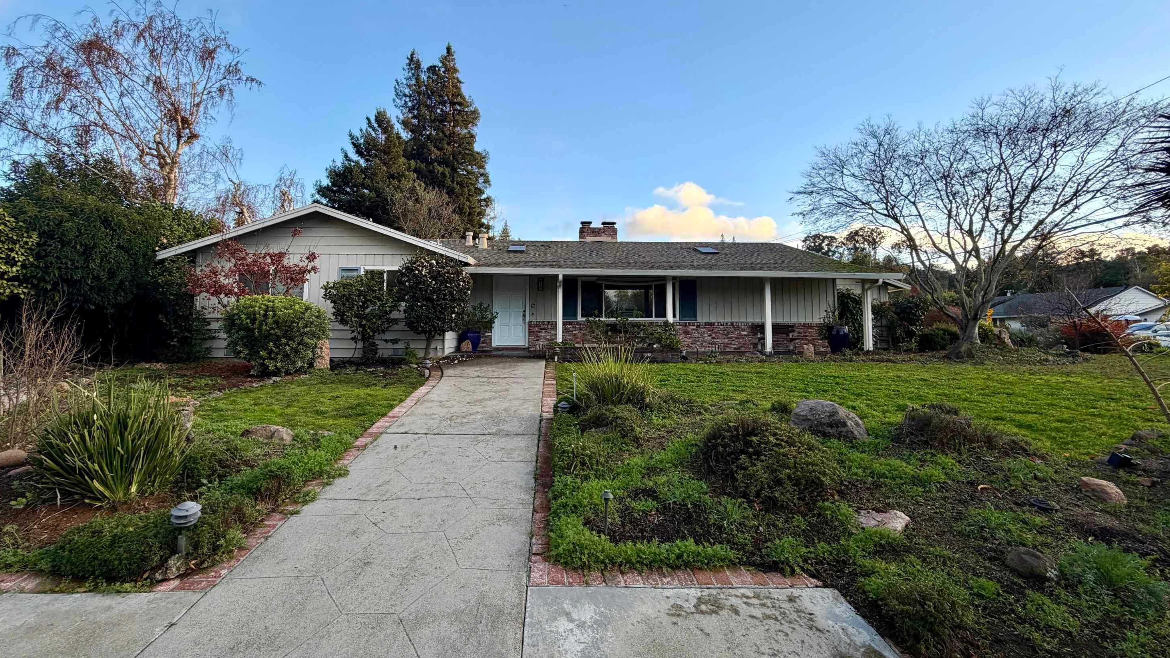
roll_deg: +0.6
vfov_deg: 66.9
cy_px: 294
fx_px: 496
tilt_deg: +4.5
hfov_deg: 99.3
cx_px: 565
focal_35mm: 16
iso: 64
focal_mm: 2.22
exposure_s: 1/502
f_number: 2.2
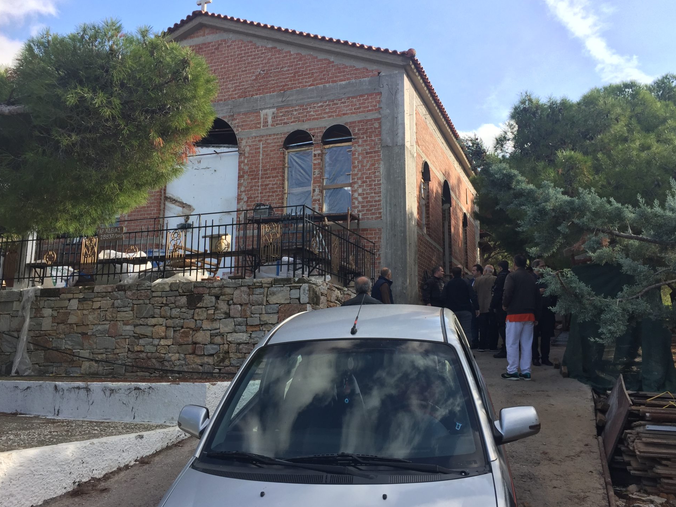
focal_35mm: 31
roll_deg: -1.9
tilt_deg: +9.3
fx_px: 605
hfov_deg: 58.3
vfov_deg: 45.4
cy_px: 252
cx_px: 348
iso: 32
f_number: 2.2
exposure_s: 1/807
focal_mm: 4.15
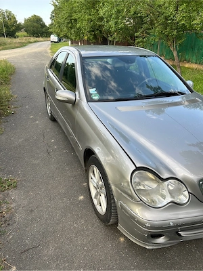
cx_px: 102
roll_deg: -2.6
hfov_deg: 53.1
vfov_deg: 67.3
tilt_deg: -24.5
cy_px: 136
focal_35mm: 26
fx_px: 203
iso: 50
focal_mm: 5.7
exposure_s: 1/552
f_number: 1.5
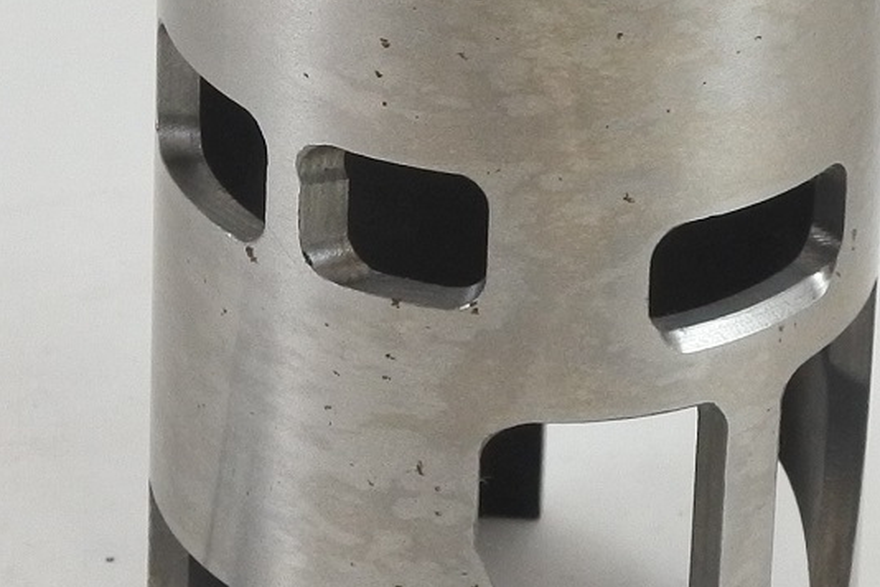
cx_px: 182
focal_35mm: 193
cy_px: 183
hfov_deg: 10.6
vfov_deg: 7.1
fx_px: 4717
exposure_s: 1/125
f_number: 4.8
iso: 500
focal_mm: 21.4
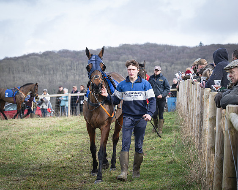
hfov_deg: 13.6
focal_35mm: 142
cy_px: 95
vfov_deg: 10.9
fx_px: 1000
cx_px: 120
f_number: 5
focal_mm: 84
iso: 200
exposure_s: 1/500
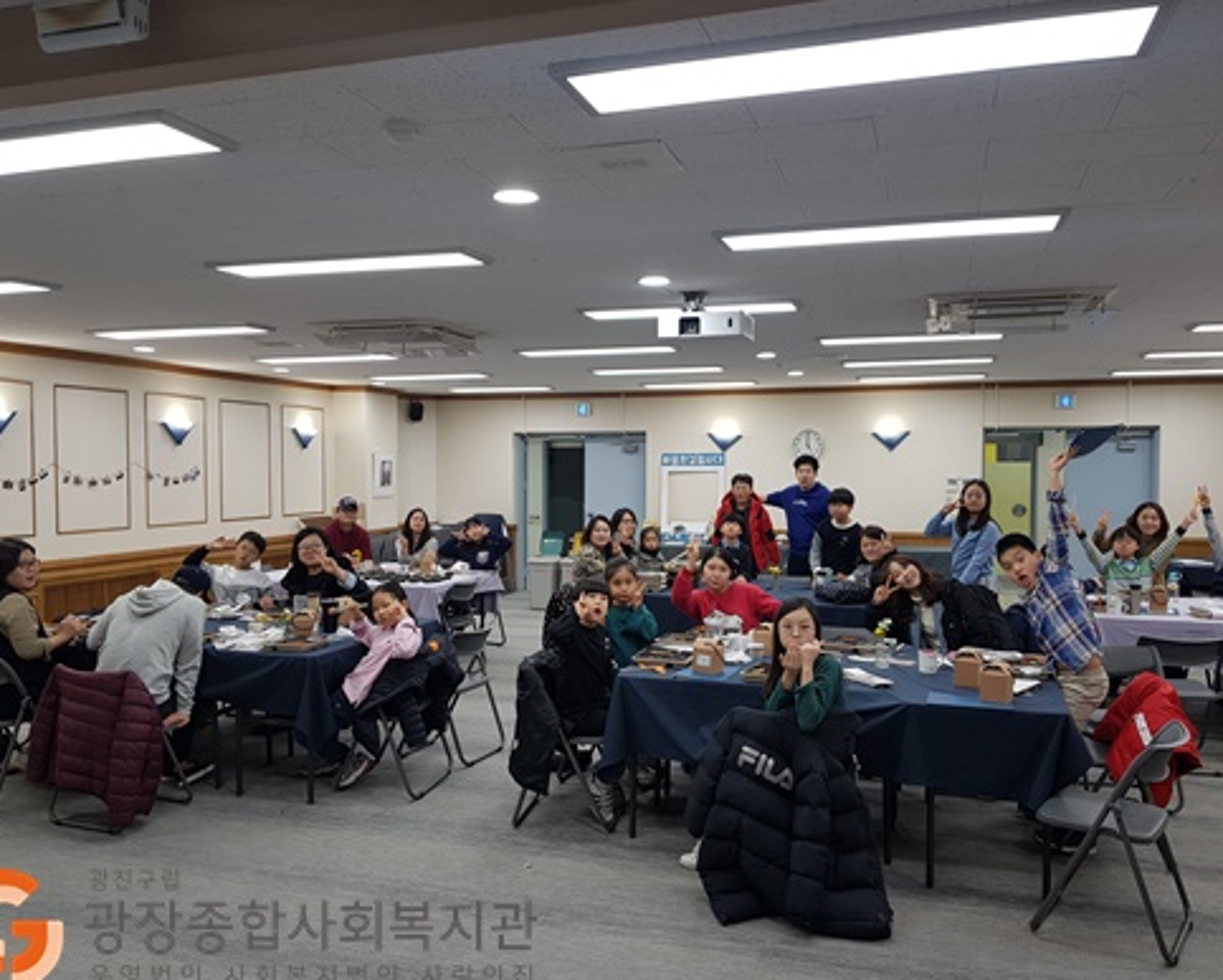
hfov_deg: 62.2
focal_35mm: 28
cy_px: 484
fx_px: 1014
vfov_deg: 51.6
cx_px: 617
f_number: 1.7
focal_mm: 4.3
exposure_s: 1/60
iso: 50
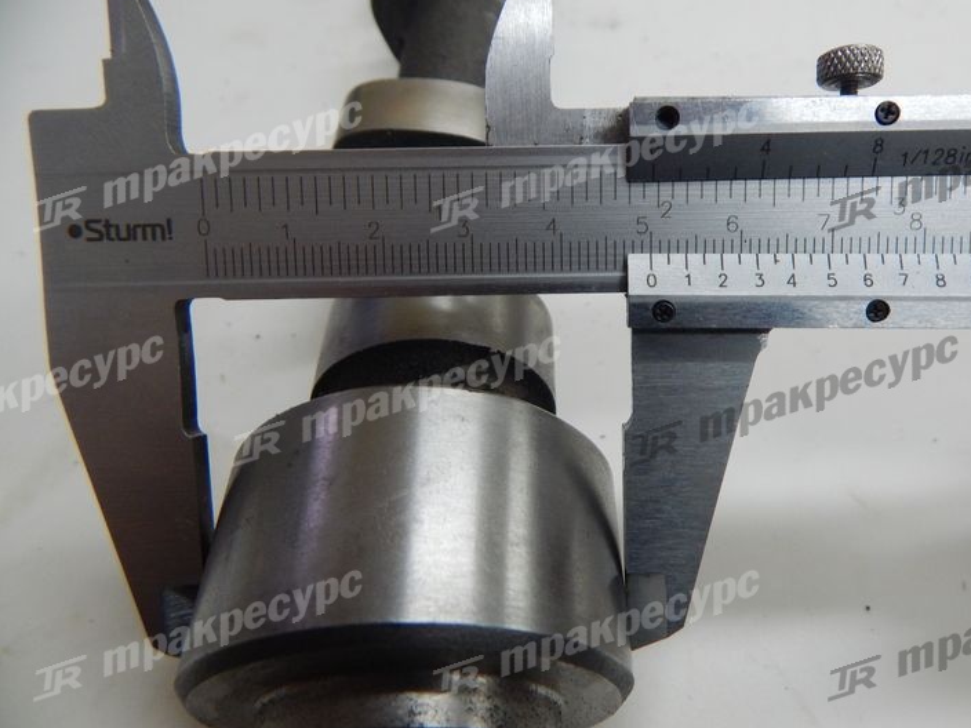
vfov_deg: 54.9
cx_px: 550
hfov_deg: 69.1
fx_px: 701
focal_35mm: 25
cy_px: 347
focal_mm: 4
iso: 280
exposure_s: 1/30
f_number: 3
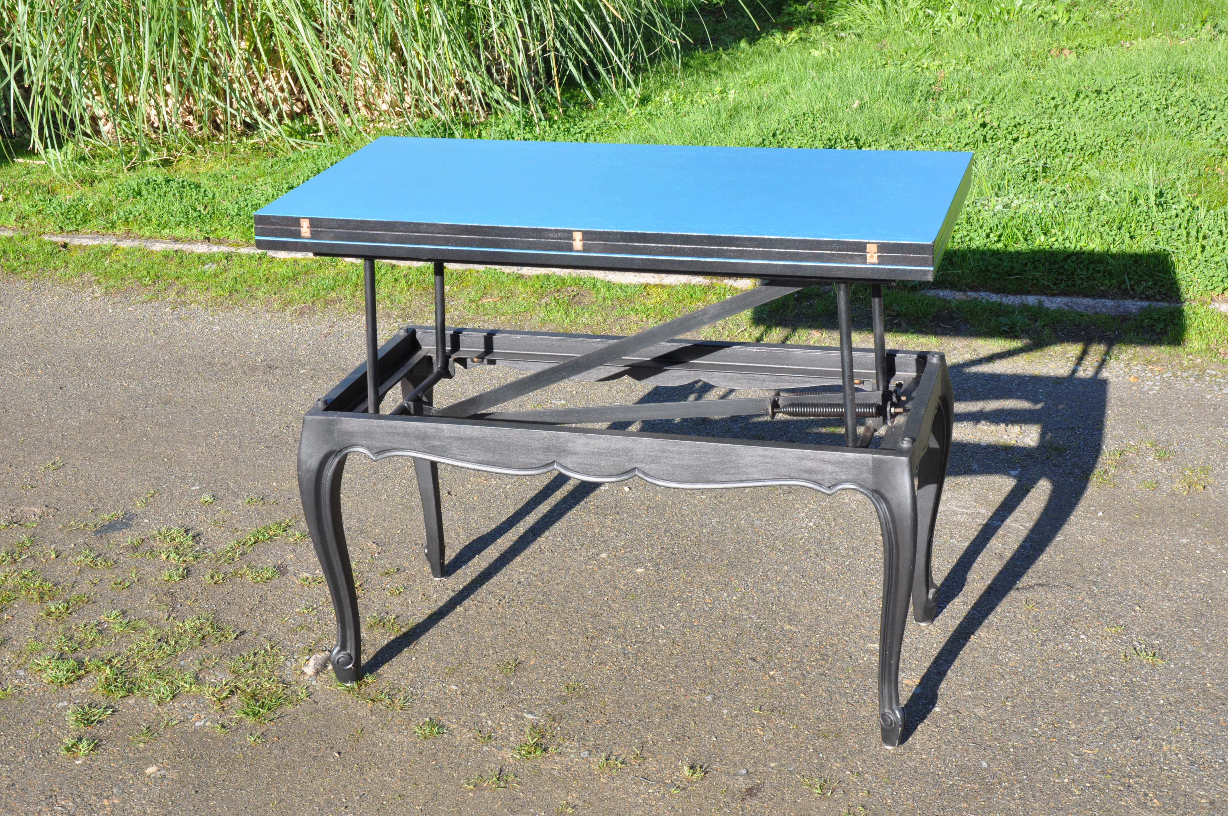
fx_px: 1942
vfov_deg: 23.7
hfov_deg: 35.1
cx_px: 614
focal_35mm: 57
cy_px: 408
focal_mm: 38
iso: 500
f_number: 13
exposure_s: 1/180
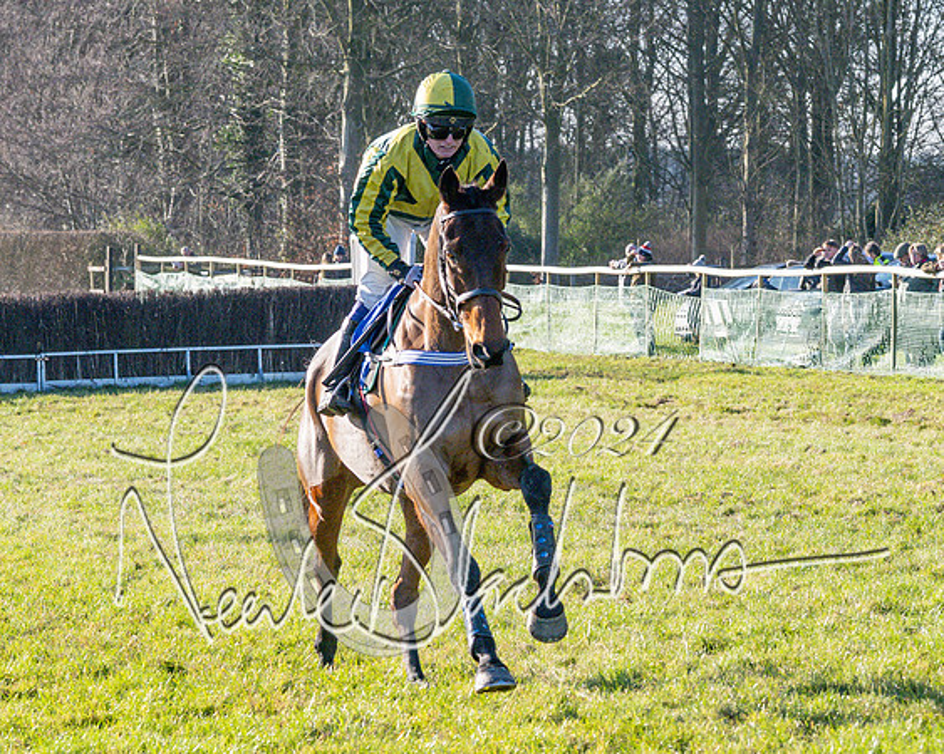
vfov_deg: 8.7
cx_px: 386
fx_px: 4981
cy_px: 434
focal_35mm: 178
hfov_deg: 10.8
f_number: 5
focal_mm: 76
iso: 400
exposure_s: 1/1600
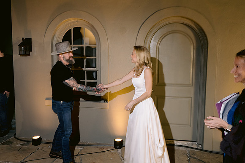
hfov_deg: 54.4
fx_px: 238
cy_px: 82
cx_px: 122
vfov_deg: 37.9
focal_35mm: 35
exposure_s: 1/80
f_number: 4
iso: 1250
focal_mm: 35
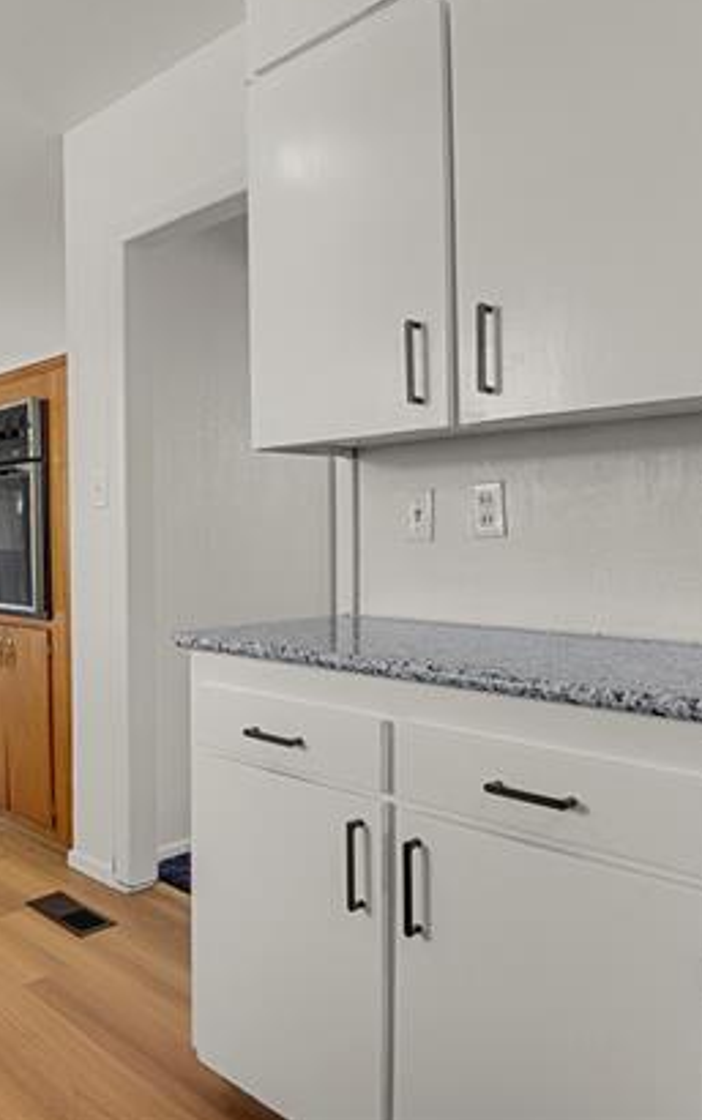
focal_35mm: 27
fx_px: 825
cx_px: 66
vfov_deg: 68.3
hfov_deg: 42.2
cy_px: 541
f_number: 8
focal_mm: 17
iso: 250
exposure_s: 2
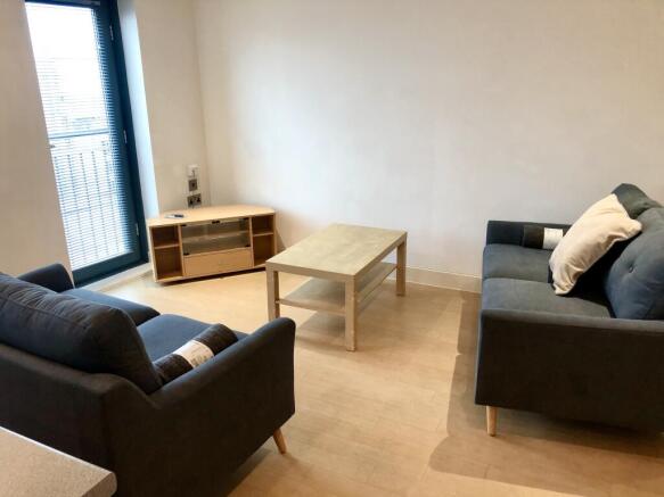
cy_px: 248
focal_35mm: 28
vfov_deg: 49.7
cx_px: 332
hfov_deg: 63.5
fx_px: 537
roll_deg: +0.8
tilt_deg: -18.4
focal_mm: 3.99
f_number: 1.8
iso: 40
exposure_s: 1/25
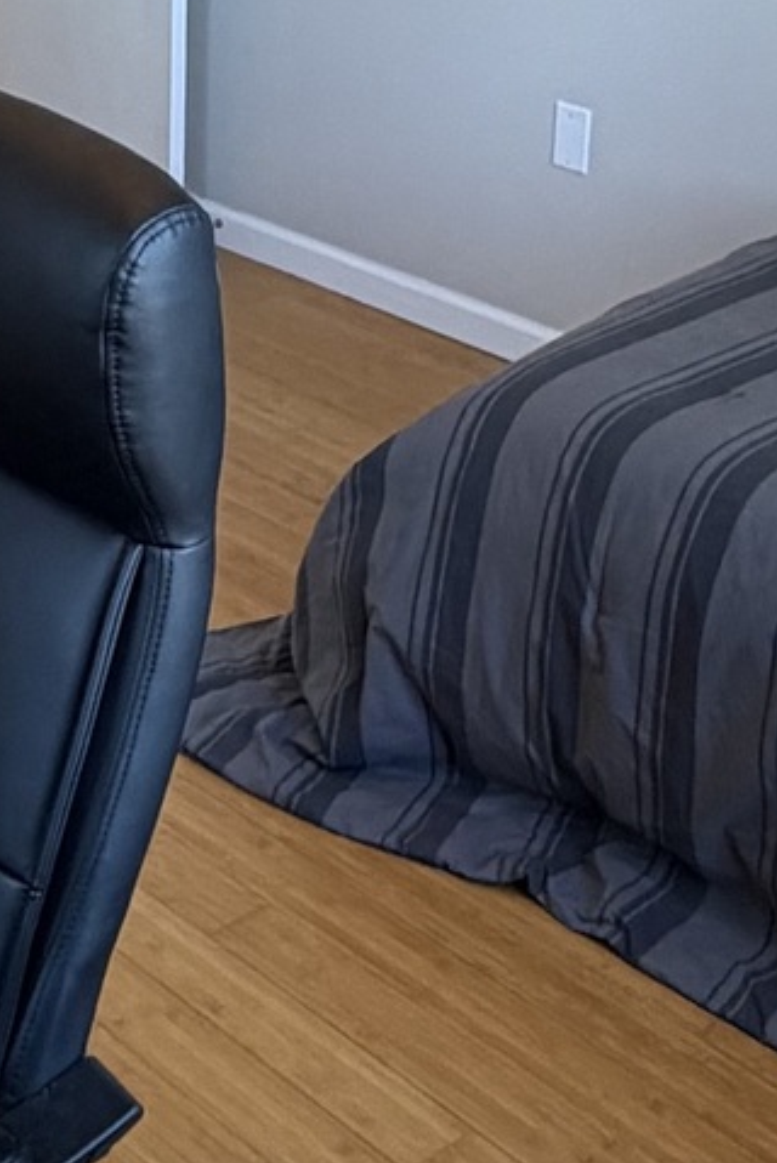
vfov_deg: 28.1
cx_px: -56
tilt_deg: -19.0
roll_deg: +1.9
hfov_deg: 18.8
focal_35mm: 70
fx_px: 2263
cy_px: 194
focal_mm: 2.22
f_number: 2.2
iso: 200
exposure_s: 1/60
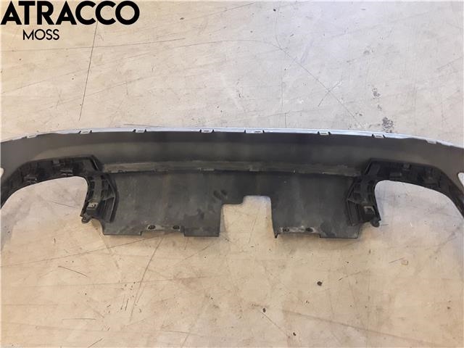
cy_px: 174
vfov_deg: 49.7
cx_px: 232
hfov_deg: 63.4
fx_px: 375
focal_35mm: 28
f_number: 1.9
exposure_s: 1/50
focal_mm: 2.91
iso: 160
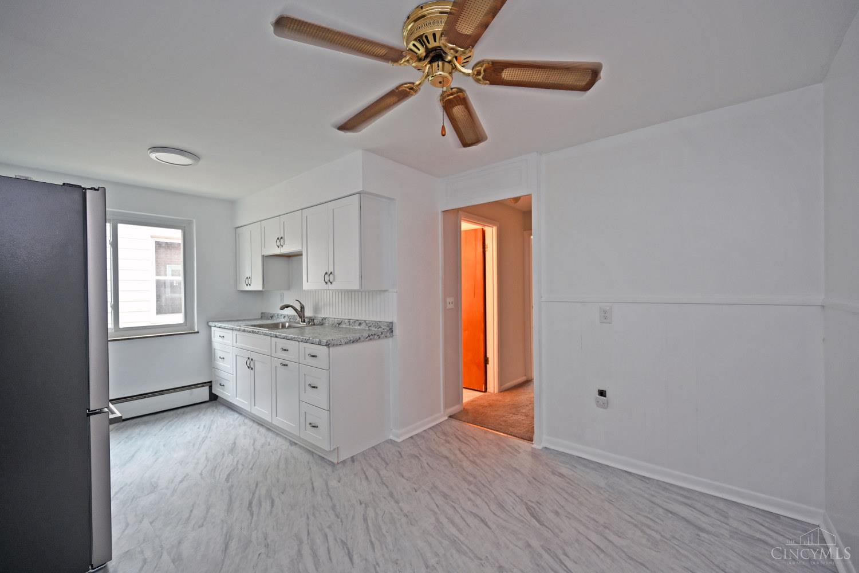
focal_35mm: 14
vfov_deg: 81.2
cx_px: 430
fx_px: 334
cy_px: 286
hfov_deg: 104.3
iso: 200
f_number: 4.5
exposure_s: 1/60
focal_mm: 14
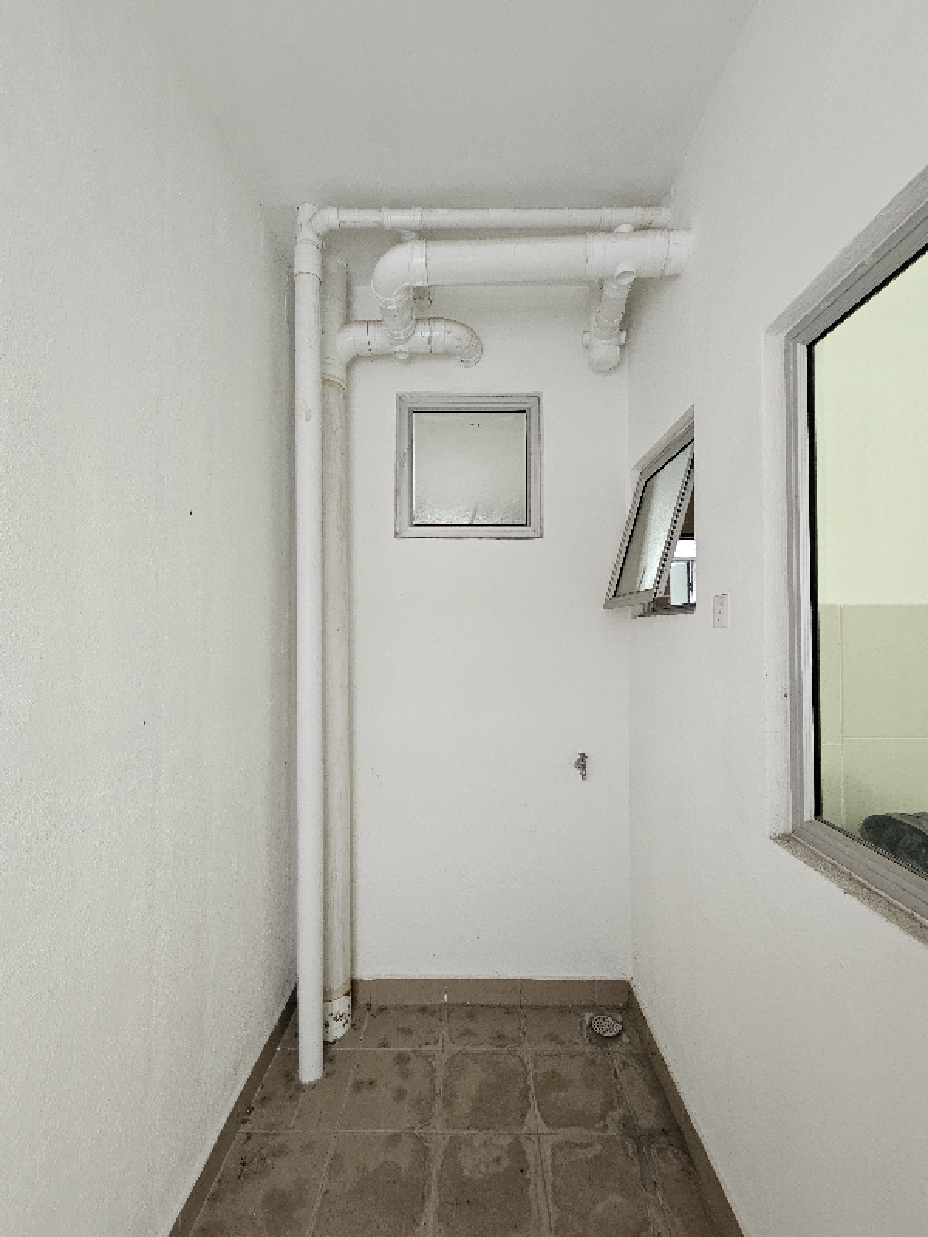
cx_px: 464
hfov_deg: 89.9
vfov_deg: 106.2
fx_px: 465
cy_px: 618
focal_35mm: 13
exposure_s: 1/33.3
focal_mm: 2.2
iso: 320
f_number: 2.2
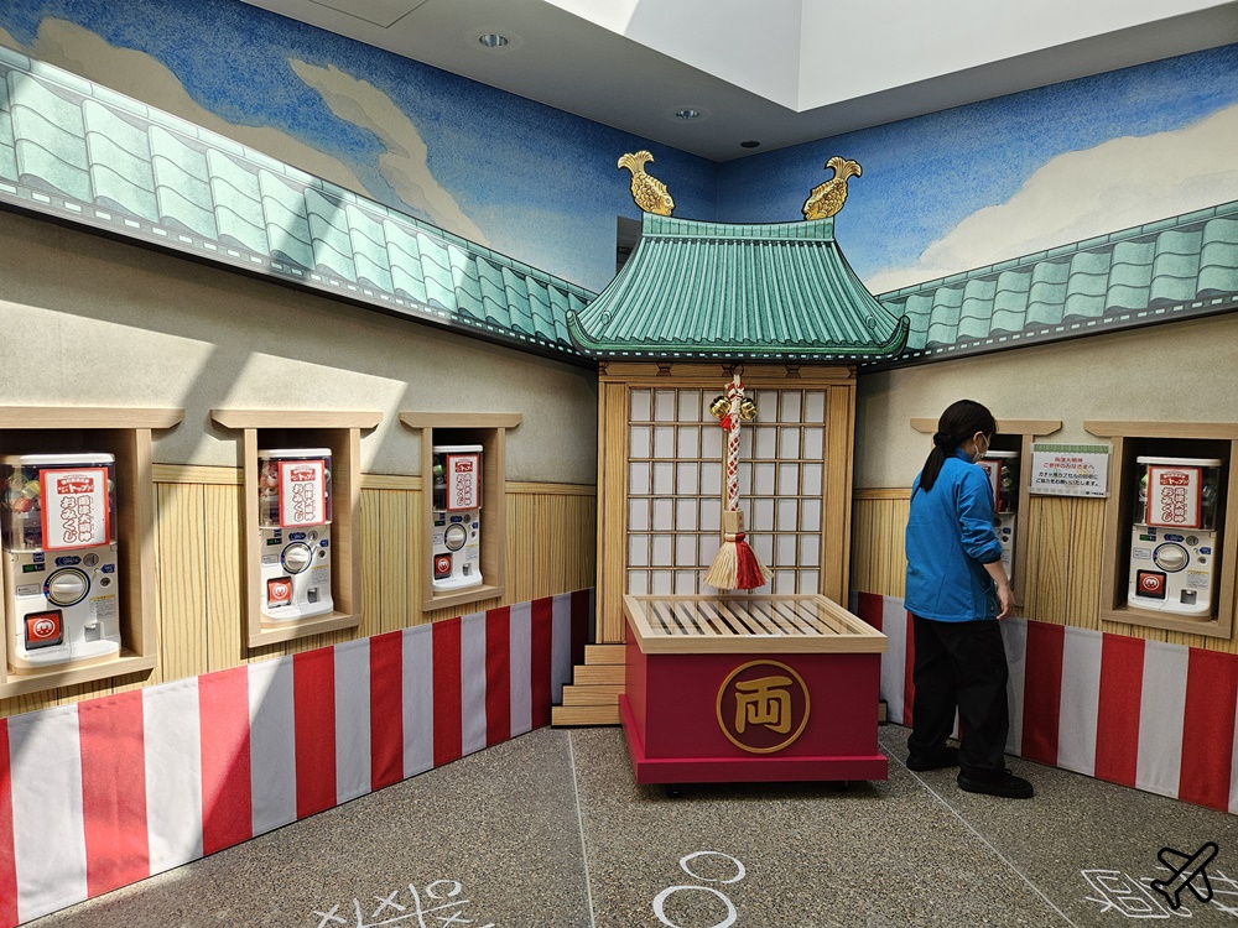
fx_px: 823
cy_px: 464
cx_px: 619
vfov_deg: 58.9
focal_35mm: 23
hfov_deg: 73.9
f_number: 1.8
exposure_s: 1/719
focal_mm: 5.4
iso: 80
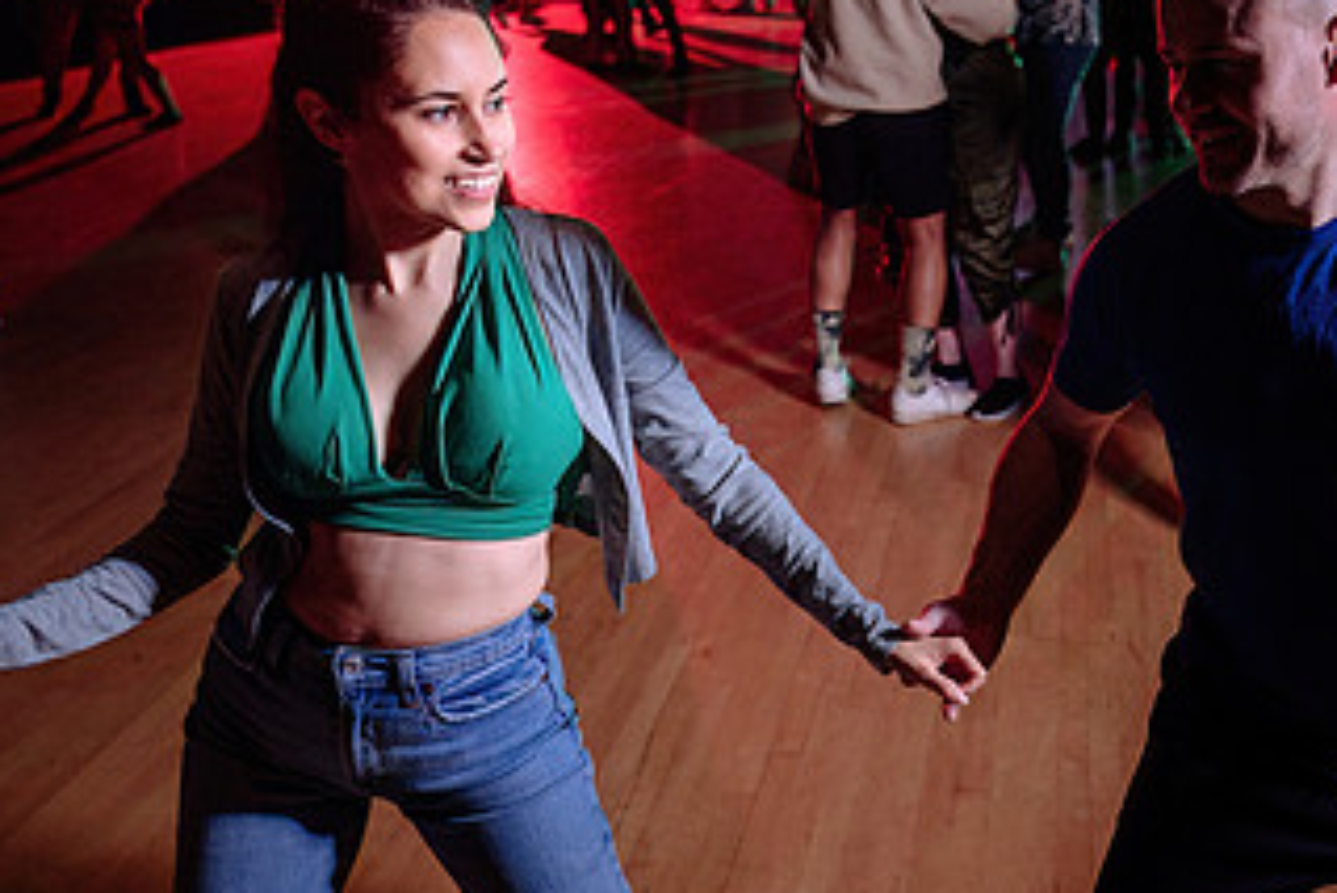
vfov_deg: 29.2
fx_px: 1709
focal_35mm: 46
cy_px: 500
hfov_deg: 40.9
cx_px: 1079
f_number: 2.8
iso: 800
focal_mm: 24
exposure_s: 1/125
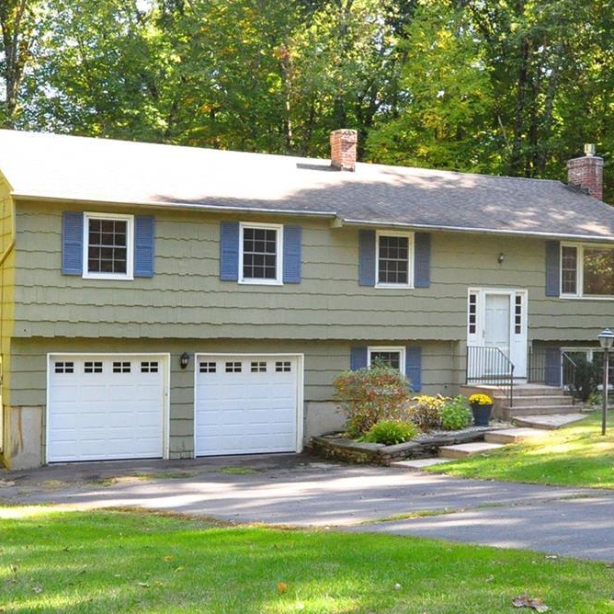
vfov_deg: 42.8
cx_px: 333
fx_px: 783
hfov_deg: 42.8
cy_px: 310
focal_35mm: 39
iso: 2500
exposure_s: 1/320
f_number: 8
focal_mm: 20
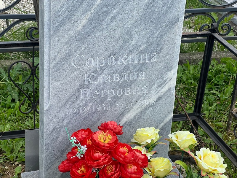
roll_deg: -2.9
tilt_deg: -27.4
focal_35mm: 77
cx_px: 118
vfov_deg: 19.1
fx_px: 527
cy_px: 89
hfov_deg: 25.3
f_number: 2.8
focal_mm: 9
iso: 32
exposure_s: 1/245
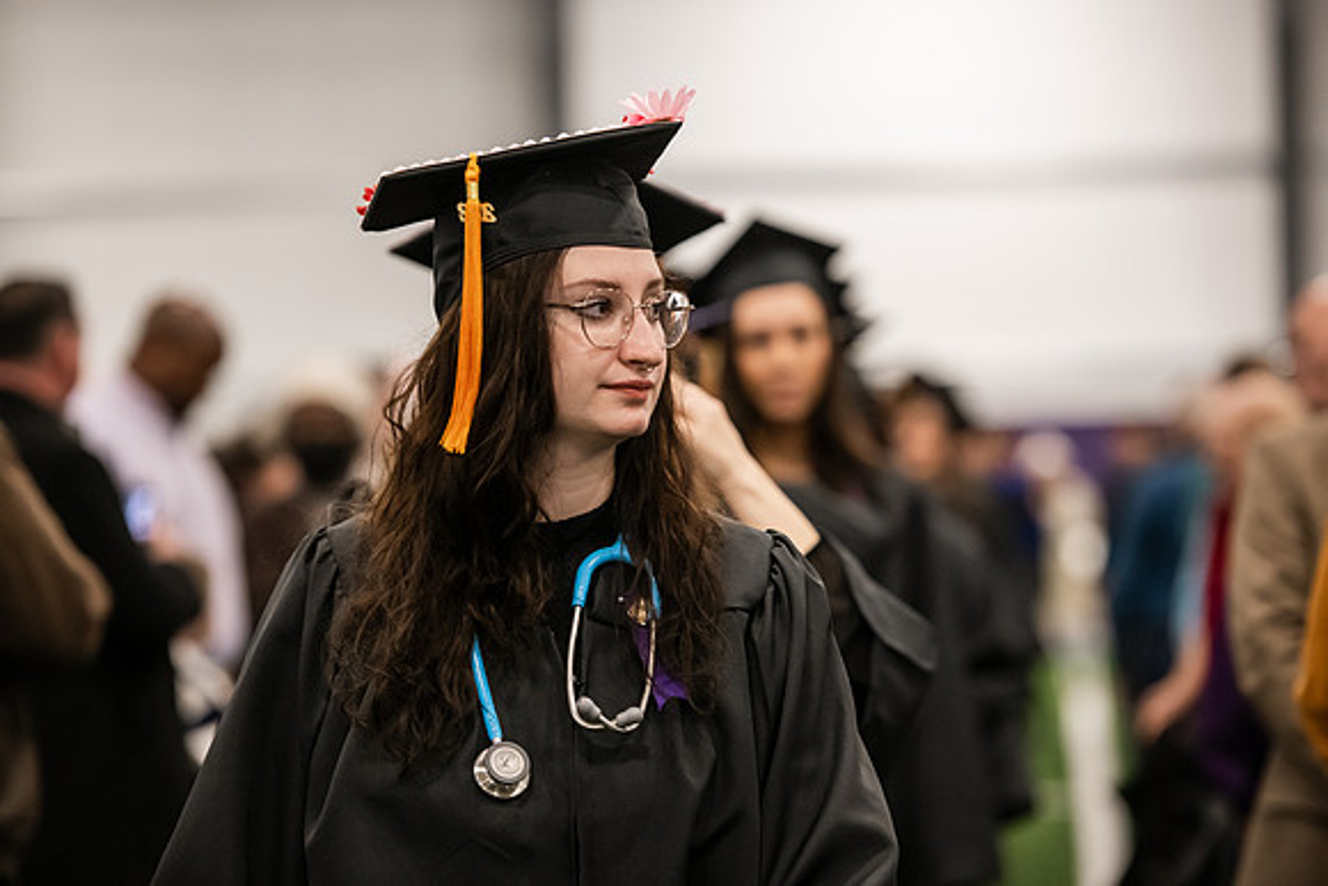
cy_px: 443
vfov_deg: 9.5
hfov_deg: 14.2
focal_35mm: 145
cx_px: 664
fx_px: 5350
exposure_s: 1/200
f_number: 3.2
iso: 2000
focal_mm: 145
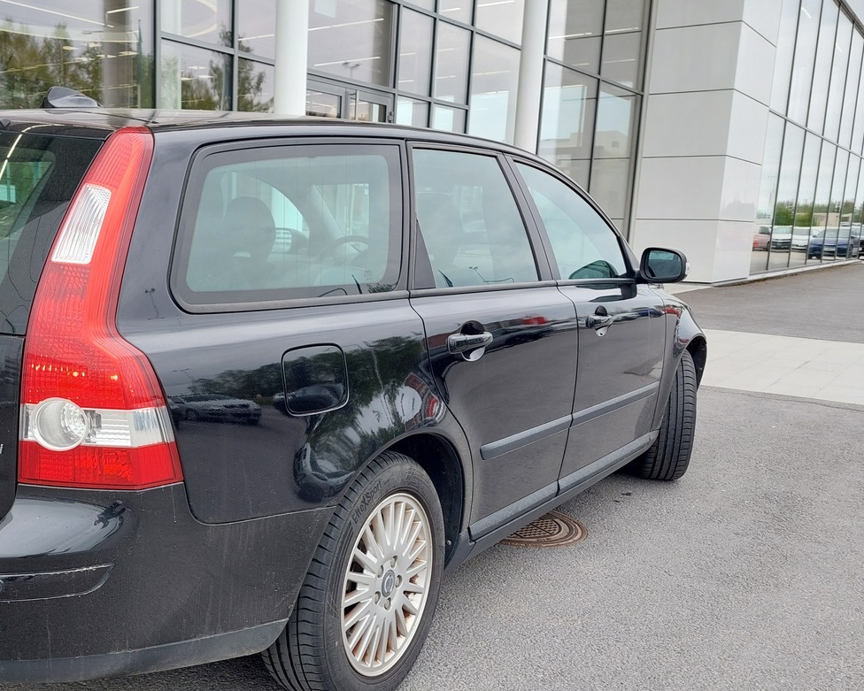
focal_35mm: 36
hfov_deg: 49.0
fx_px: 921
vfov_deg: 41.1
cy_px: 392
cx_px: 257
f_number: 1.8
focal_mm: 5.23
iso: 40
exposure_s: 1/206
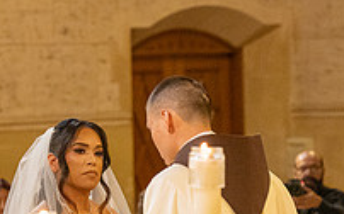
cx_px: 150
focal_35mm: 308
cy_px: 259
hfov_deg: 6.8
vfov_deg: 4.2
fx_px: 2886
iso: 3200
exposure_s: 1/200
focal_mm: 105
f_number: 4
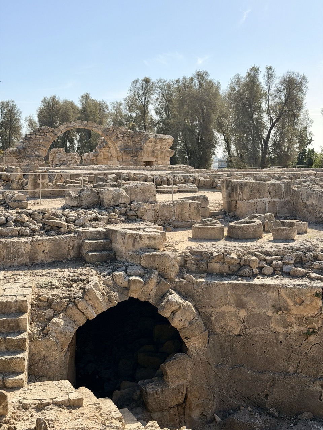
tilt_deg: -4.9
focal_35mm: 48
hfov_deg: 30.3
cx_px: 162
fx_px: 597
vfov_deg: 39.7
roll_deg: +1.6
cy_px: 215
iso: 64
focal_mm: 6.76
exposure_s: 1/5208
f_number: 1.78
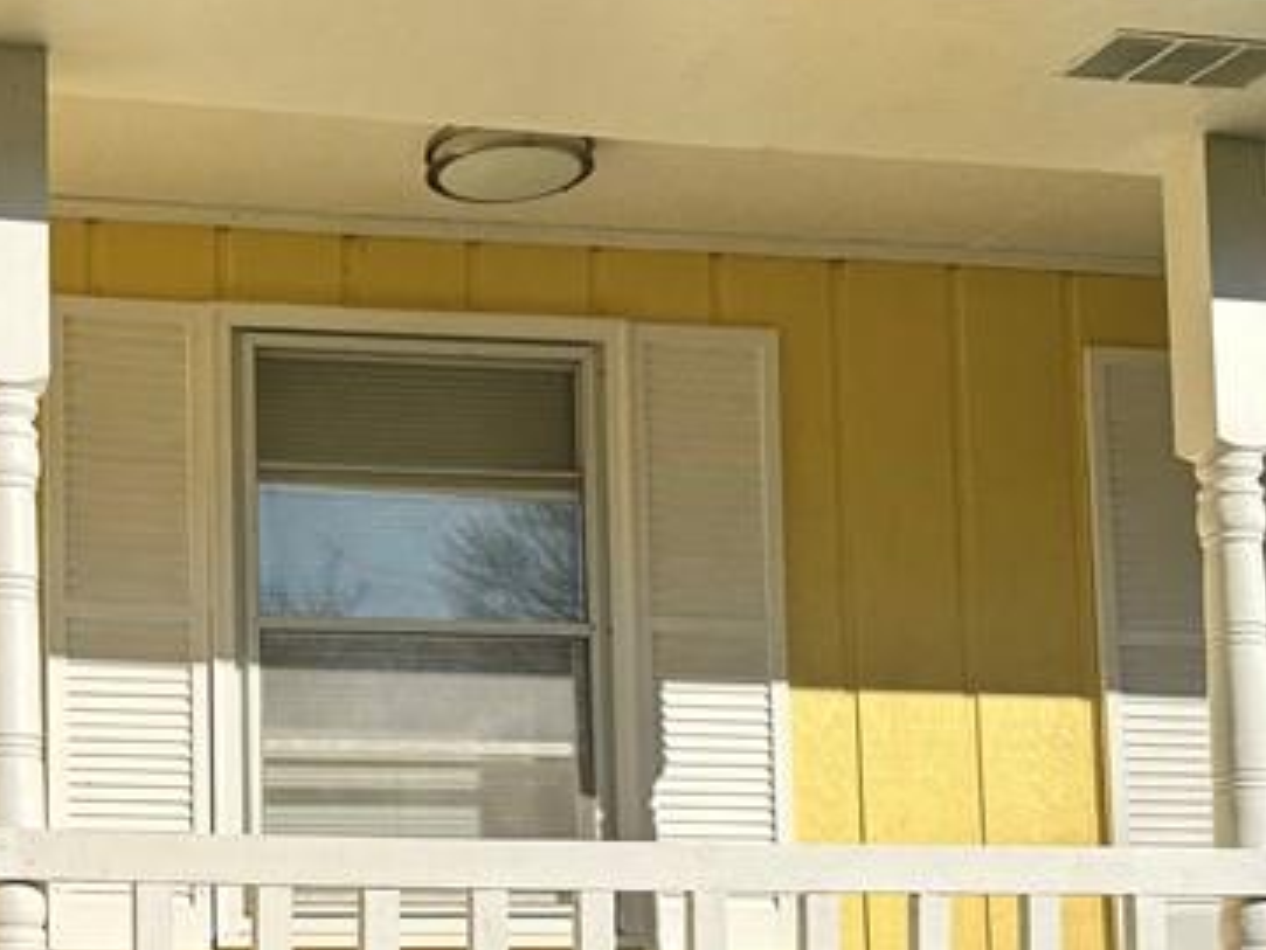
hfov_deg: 27.1
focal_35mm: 68
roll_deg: +1.0
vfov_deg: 21.2
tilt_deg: +5.6
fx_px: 2488
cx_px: 35
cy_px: 841
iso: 80
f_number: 1.78
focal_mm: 6.76
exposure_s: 1/3802
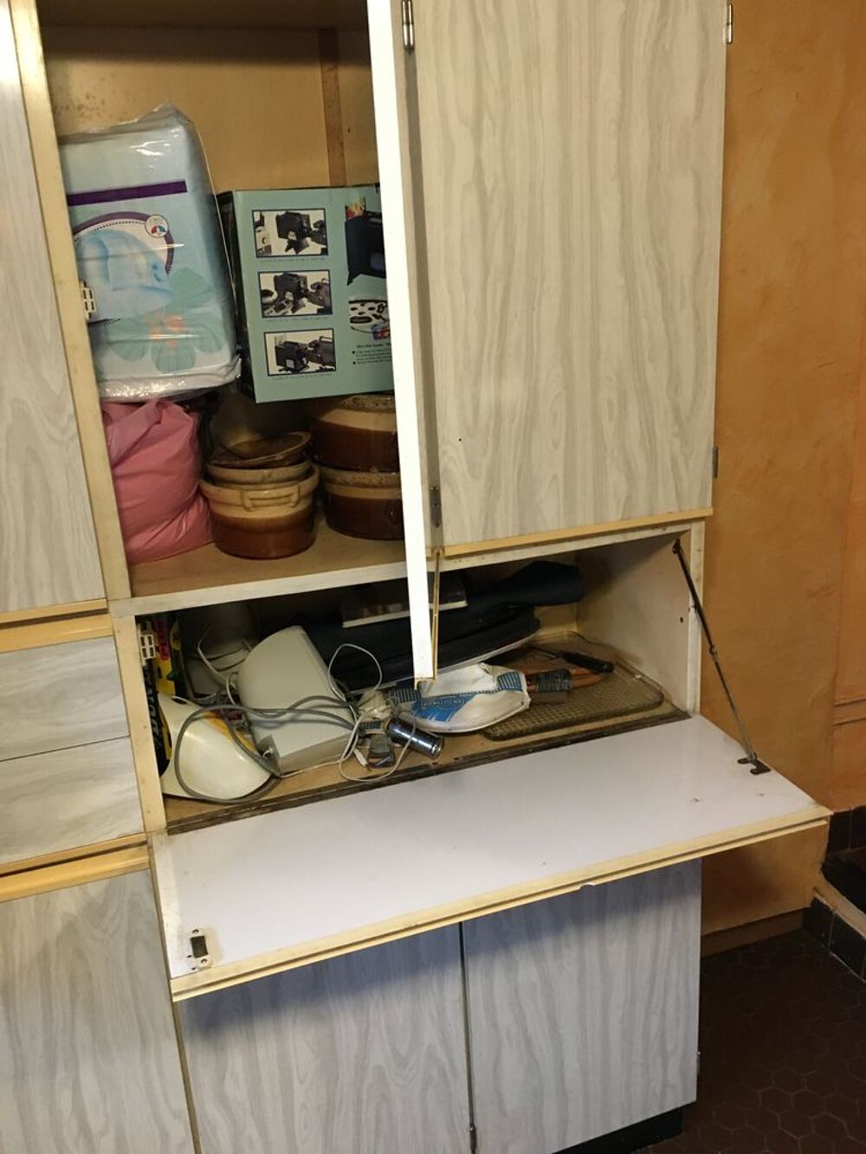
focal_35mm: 29
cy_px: 577
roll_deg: +3.1
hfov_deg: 48.2
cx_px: 433
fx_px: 967
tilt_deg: -17.2
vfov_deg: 61.7
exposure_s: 1/17
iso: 200
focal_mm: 4.15
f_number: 2.2
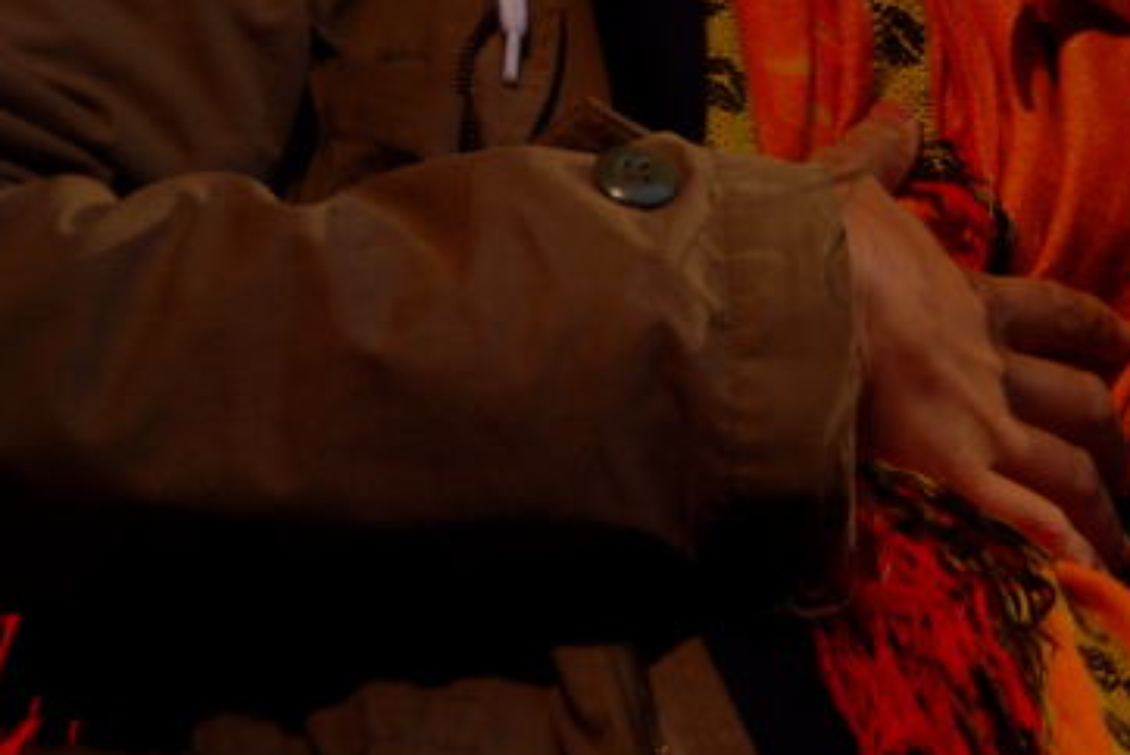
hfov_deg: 8.3
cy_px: 17
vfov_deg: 5.6
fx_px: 7728
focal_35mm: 246
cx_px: 924
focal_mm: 58
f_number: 5
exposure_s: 1/80
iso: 400
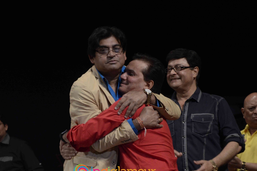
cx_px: 114
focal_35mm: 188
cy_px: 105
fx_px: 1339
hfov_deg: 11.0
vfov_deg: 7.3
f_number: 5.6
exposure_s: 1/160
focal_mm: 85
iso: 800
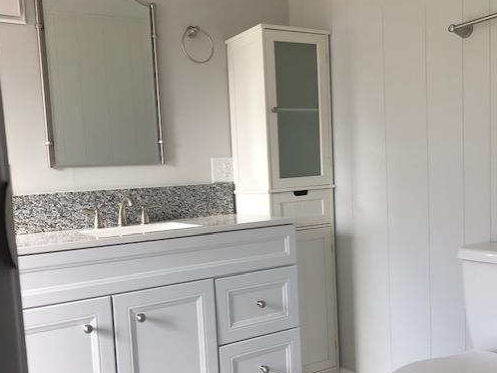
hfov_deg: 51.2
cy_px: 234
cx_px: 211
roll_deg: +2.1
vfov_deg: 39.4
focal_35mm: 36
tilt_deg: -5.8
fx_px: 517
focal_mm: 3.99
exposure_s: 1/120
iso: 40
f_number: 1.8
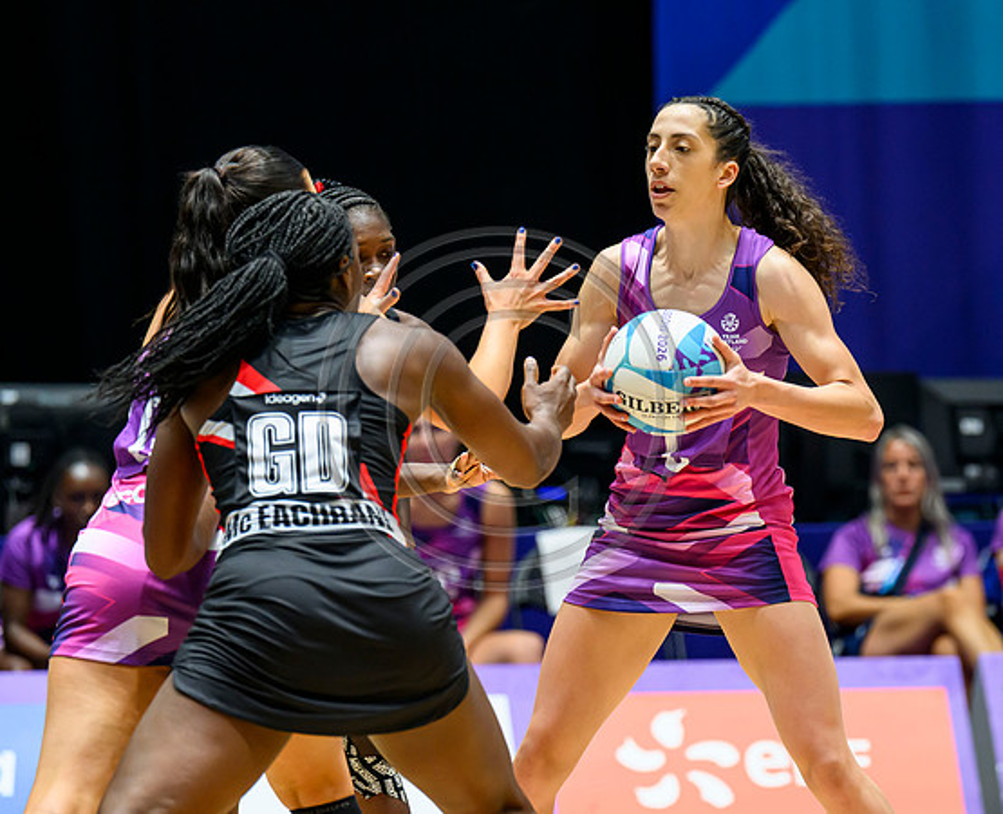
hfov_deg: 6.5
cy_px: 406
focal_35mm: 296
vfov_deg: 5.3
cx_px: 692
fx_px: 8847
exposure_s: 1/1600
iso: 3200
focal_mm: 200
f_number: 3.5
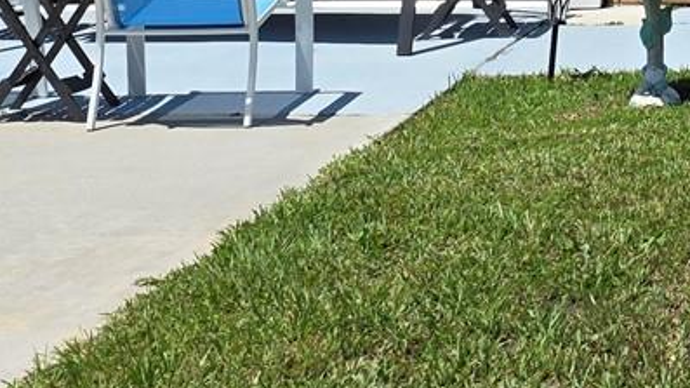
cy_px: -369
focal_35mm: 101
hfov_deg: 19.7
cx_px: 860
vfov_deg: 11.0
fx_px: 1847
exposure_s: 1/7626
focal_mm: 6.25
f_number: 1.7
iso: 80
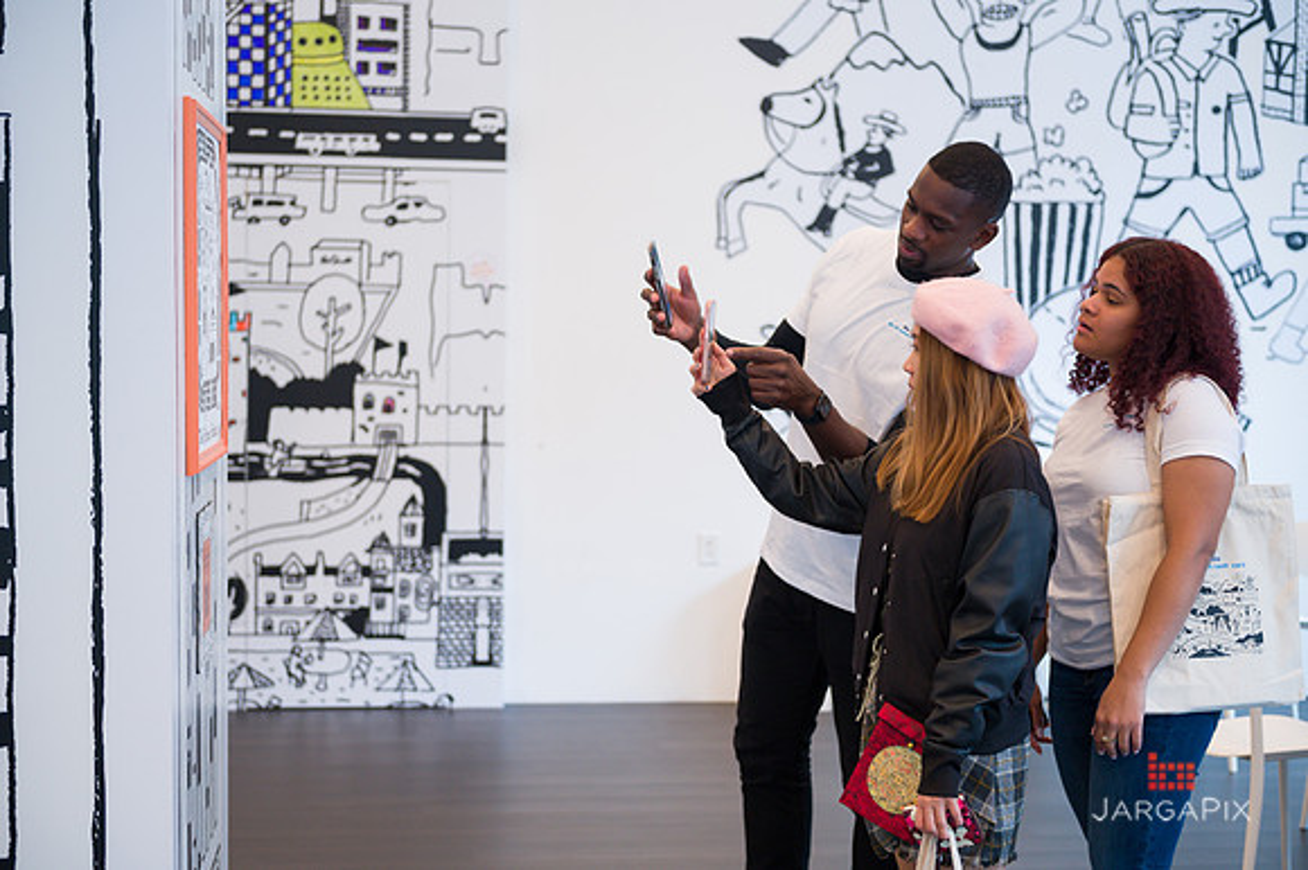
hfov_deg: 36.3
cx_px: 654
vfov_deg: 24.6
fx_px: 1997
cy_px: 435
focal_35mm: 55
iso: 1600
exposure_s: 1/200
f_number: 3.5
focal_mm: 55
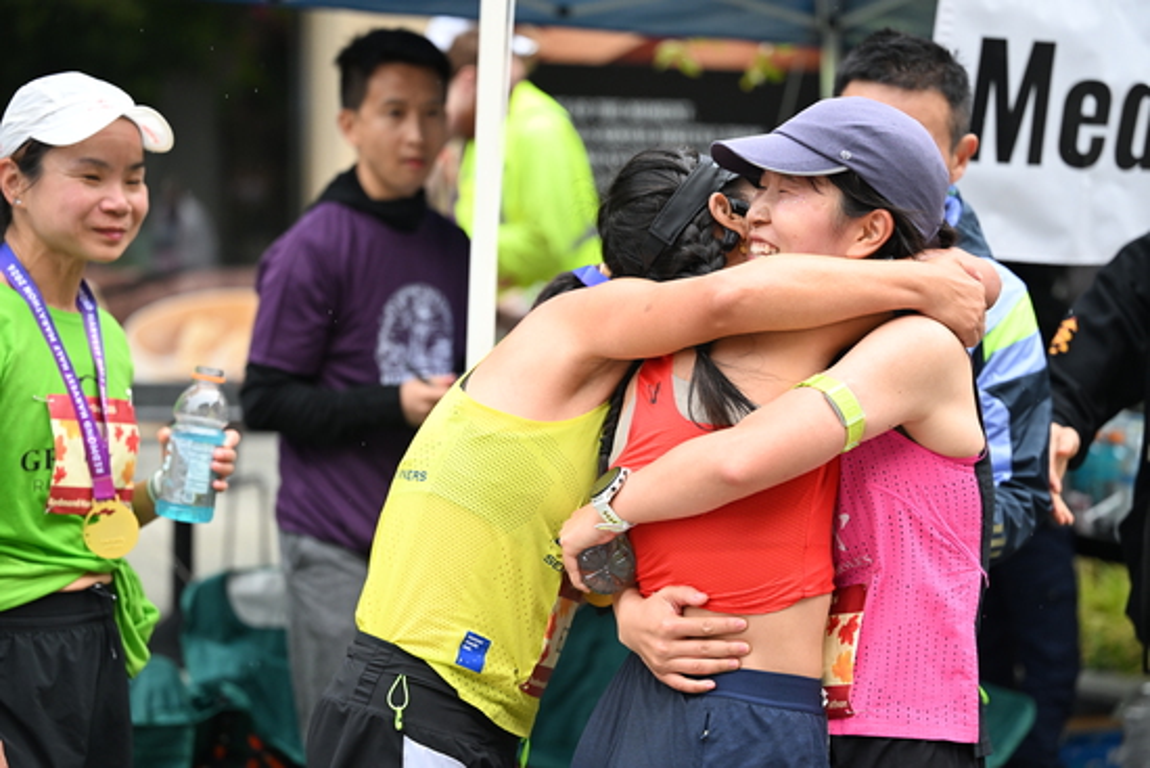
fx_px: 2780
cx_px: 575
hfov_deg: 23.4
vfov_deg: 15.7
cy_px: 384
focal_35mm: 87
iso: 1250
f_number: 2.8
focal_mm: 87
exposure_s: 1/1250
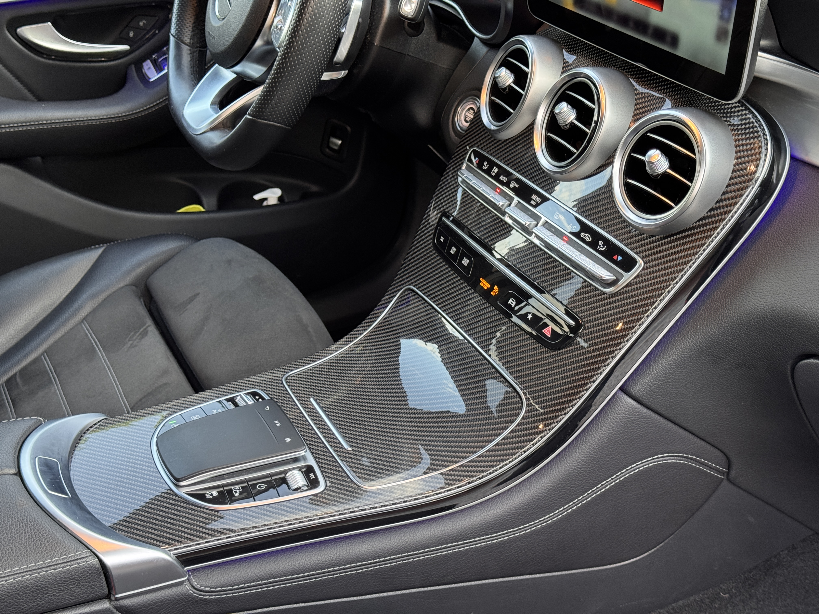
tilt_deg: -30.2
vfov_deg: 30.3
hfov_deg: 39.7
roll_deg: +1.8
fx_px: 1136
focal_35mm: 48
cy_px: 307
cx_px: 410
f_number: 1.78
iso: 250
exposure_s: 1/60
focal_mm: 6.76
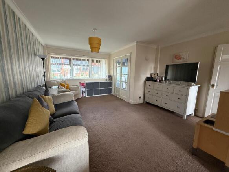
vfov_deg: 85.7
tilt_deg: -8.6
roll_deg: -1.2
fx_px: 93
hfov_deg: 102.1
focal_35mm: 14
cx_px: 114
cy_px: 86
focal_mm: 2.22
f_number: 2.2
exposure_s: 1/99
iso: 320
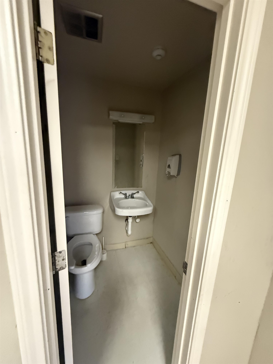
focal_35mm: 14
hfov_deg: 85.7
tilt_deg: -8.7
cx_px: 136
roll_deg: -3.3
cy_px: 182
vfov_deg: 102.1
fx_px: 147
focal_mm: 2.22
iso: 1000
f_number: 2.2
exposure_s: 1/60
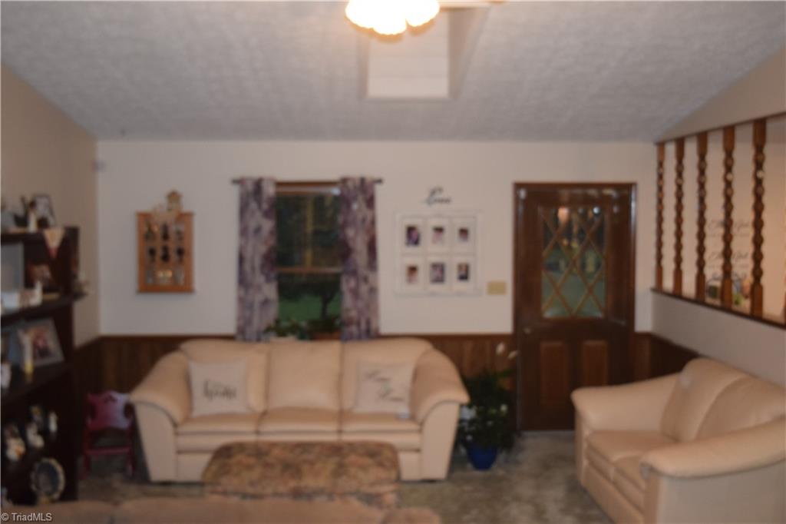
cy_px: 262
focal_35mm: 39
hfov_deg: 49.6
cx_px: 393
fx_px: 851
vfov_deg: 34.2
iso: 1250
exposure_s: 1/60
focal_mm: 26
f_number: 4
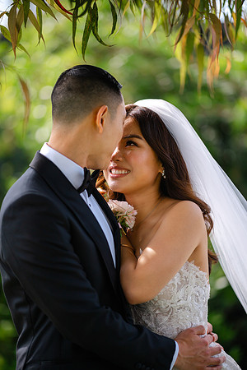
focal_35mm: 105
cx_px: 124
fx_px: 1081
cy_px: 185
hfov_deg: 13.0
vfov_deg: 19.5
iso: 80
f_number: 1.4
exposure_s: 1/8000
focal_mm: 105
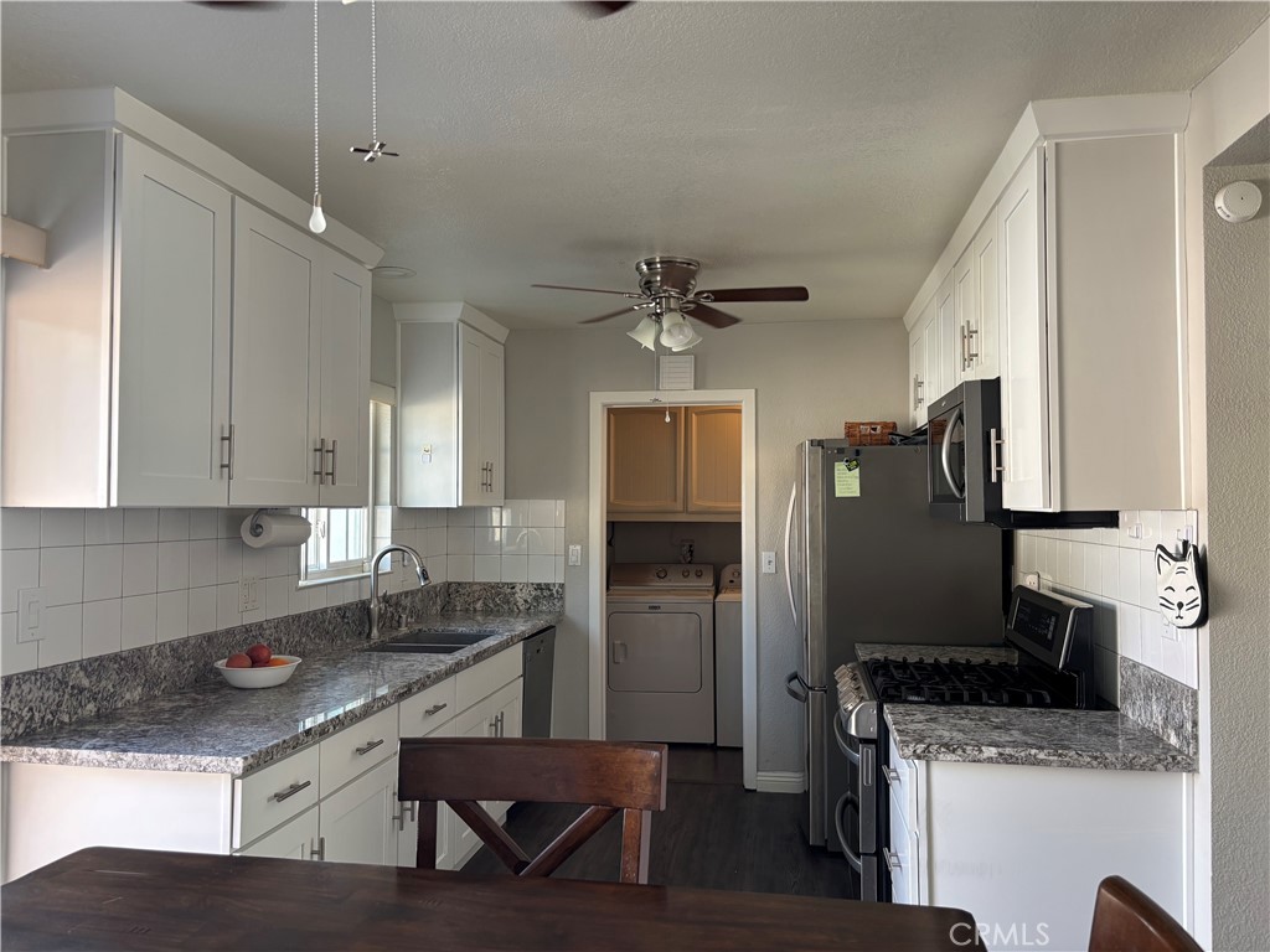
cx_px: 635
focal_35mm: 26
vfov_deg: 53.1
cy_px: 476
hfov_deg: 67.3
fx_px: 954
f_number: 1.6
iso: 125
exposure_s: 1/121
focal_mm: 5.96
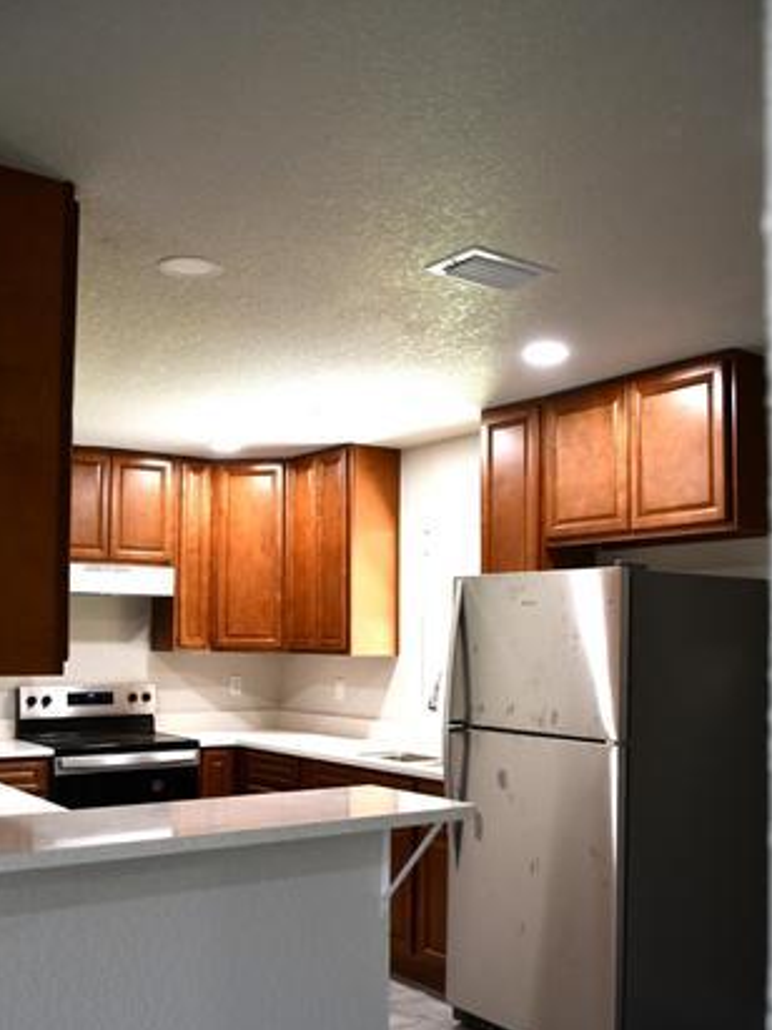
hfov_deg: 38.6
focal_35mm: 37
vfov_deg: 50.0
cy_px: 596
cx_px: 378
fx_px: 1101
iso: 1000
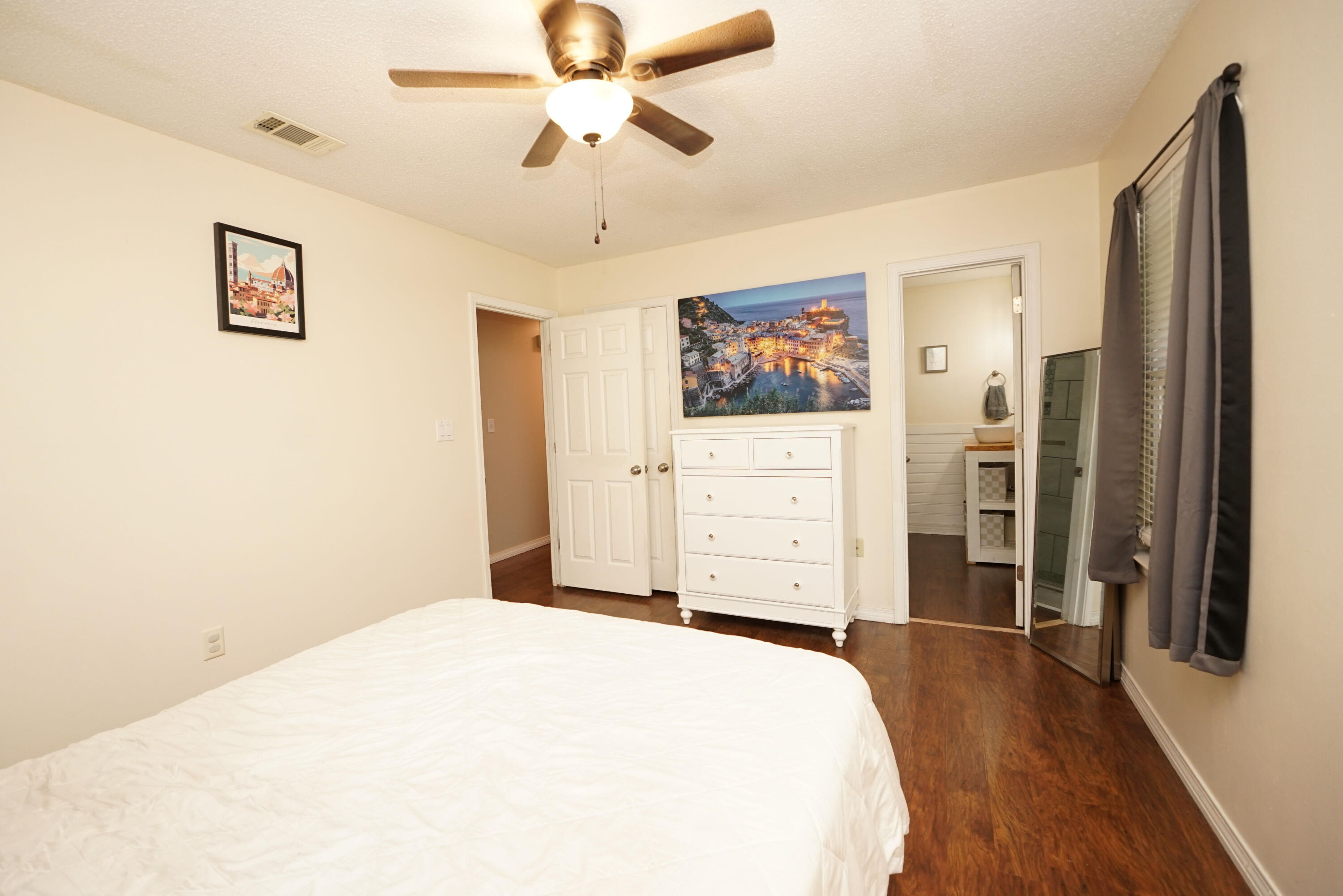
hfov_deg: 100.4
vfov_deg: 77.3
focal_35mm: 15
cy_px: 448
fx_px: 560
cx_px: 672
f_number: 4
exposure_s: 1/60
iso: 500
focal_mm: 10
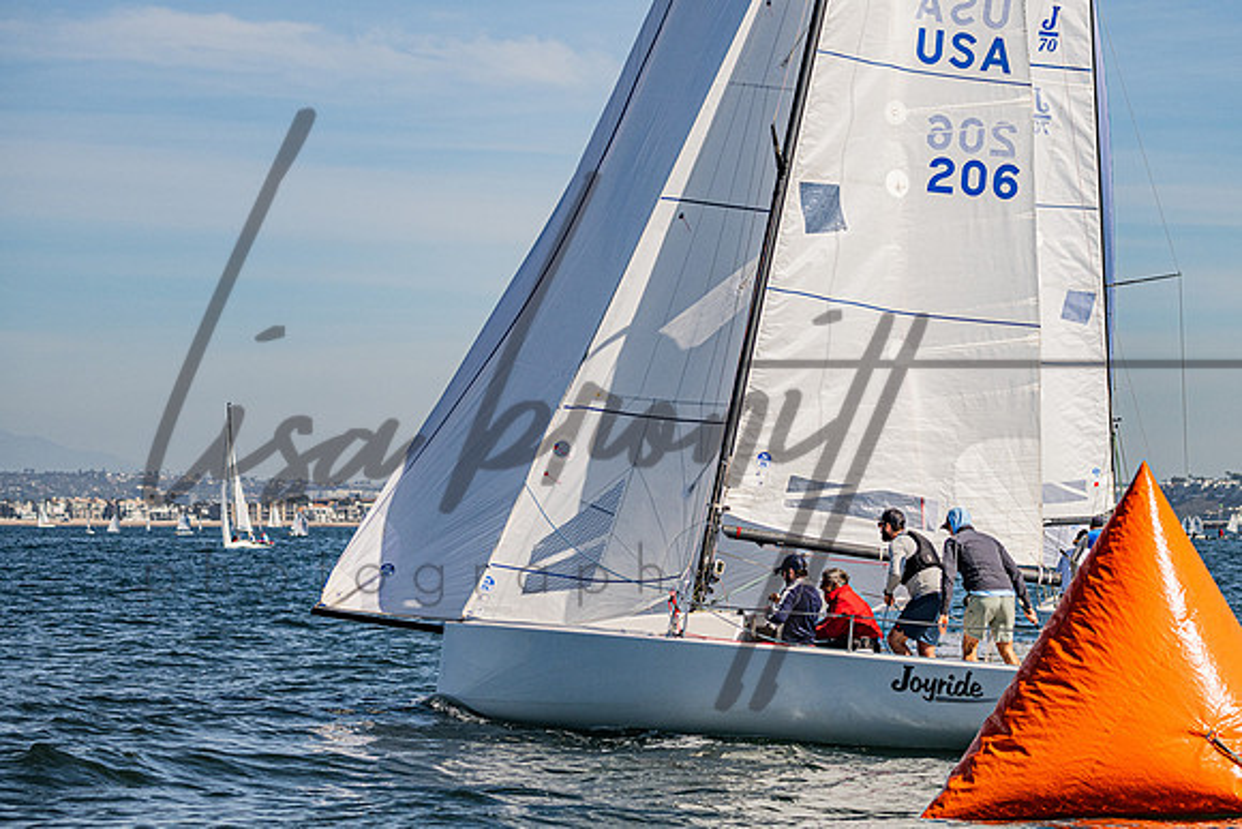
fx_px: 4646
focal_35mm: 135
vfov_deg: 10.2
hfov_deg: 15.2
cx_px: 796
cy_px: 399
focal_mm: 100
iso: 320
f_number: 5.6
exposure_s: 1/5000
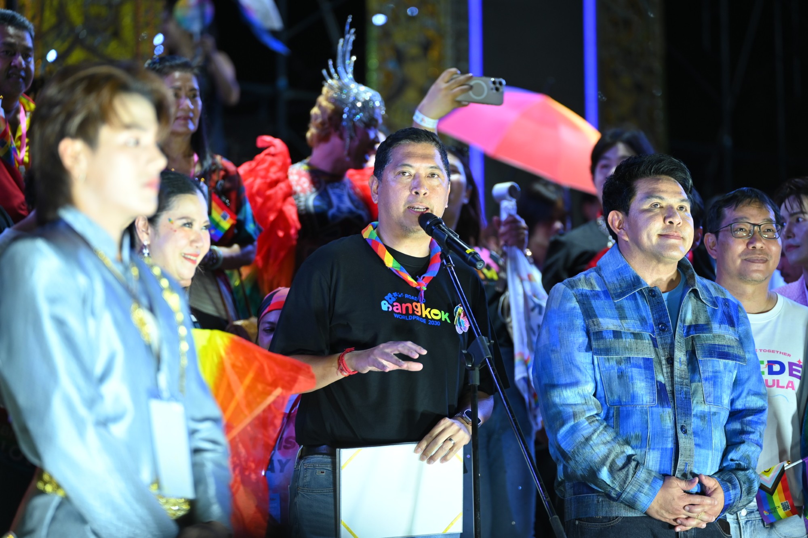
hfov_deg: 15.2
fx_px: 3029
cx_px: 404
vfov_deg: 10.2
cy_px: 269
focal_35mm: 135
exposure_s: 1/500
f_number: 2.8
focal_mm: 135
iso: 800
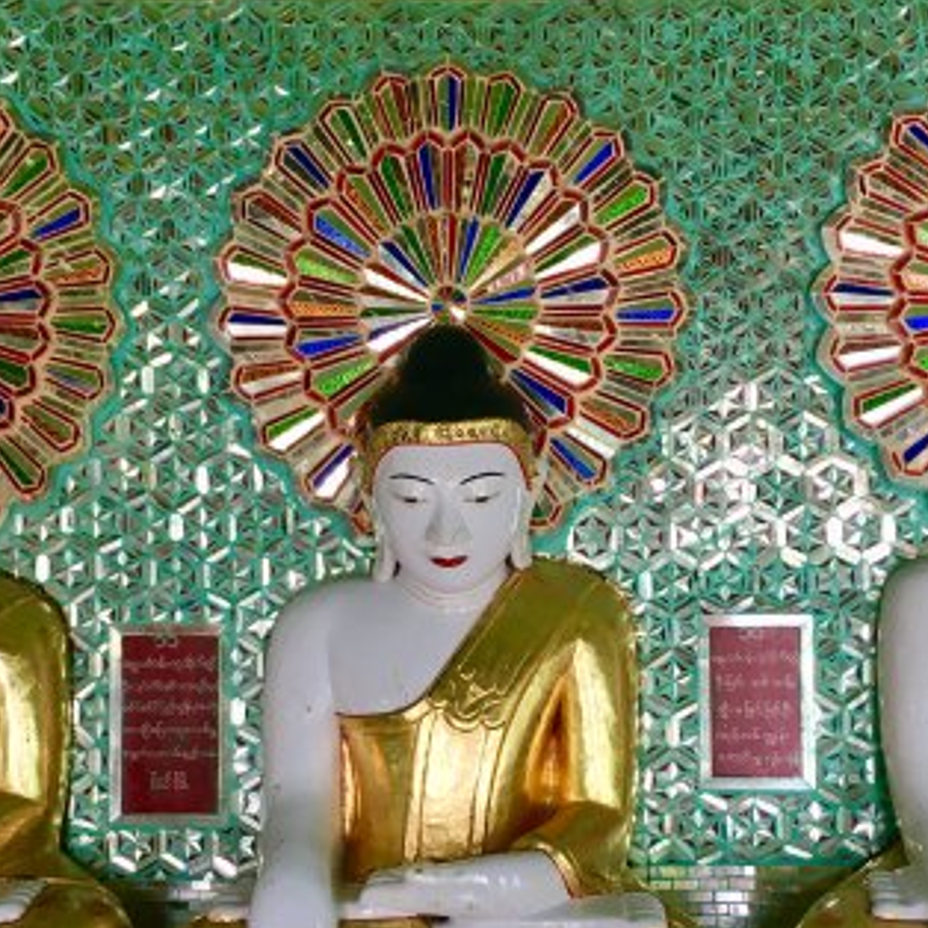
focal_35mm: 50
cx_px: 431
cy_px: 622
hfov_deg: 34.0
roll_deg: +0.2
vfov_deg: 33.7
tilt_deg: -0.3
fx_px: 1517
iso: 64
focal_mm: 4.15
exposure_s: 1/33
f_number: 2.2
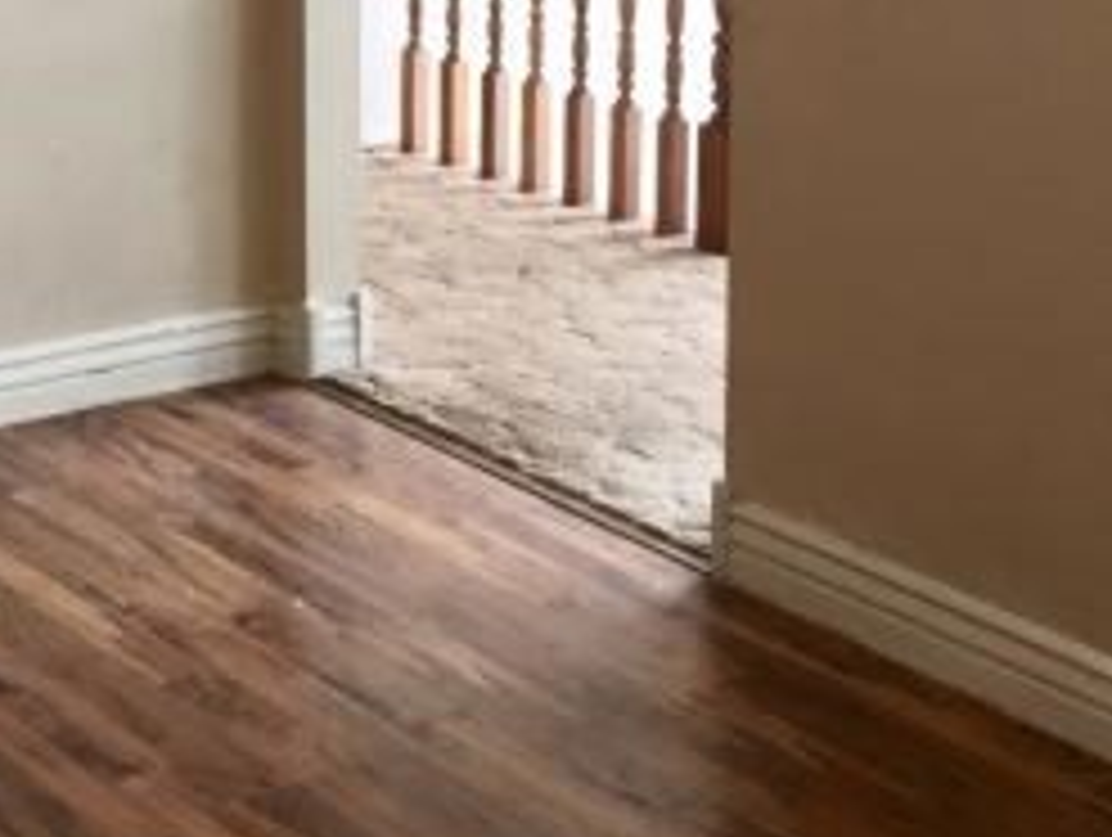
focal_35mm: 75
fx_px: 2413
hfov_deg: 24.3
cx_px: -95
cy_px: -220
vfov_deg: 18.5
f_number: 2.2
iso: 50
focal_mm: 4.15
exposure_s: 1/30
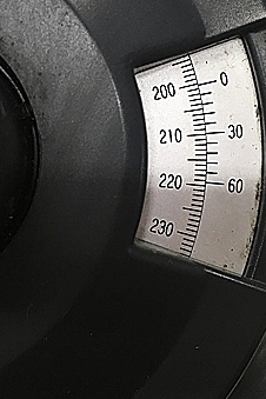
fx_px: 632
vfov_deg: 34.7
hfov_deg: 23.7
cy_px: 131
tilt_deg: -58.5
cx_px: 166
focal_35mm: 57
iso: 64
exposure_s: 1/30
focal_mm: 4.15
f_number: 2.2
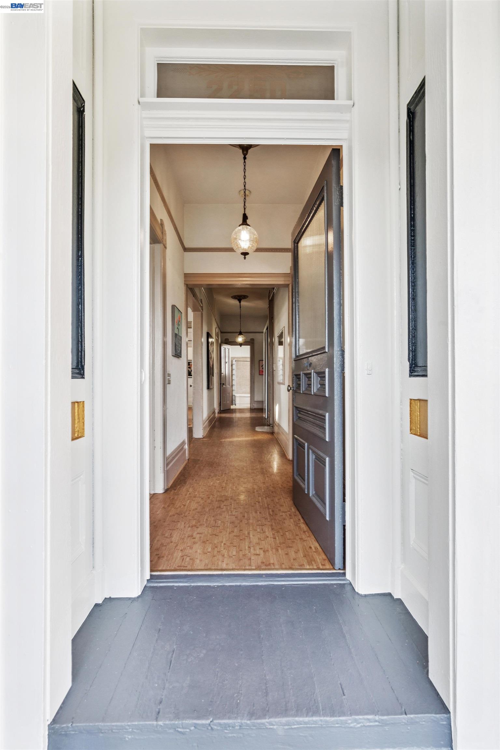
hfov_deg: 73.7
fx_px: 333
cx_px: 250
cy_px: 375
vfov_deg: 96.7
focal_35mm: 16
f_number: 8
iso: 400
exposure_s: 1/30
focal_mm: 16
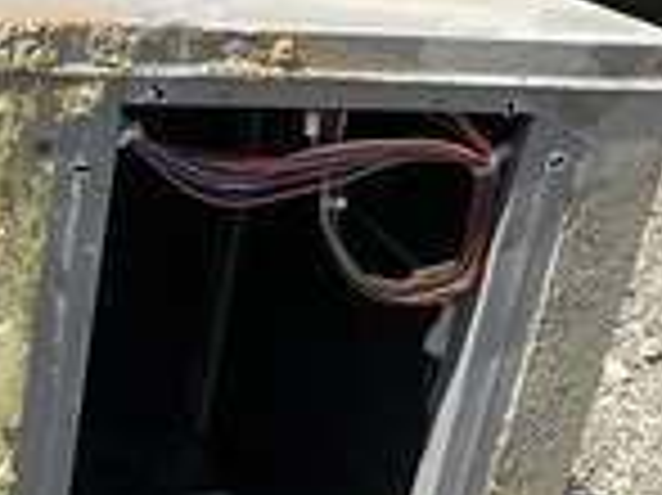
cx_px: -194
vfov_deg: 18.1
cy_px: 513
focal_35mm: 79
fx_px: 1510
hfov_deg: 22.2
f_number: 1.8
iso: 25
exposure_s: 1/1412
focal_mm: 3
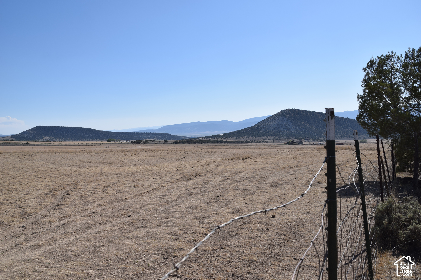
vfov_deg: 40.0
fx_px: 386
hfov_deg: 57.2
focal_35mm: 33
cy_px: 140
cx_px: 210
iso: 100
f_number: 9
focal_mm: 22
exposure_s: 1/320
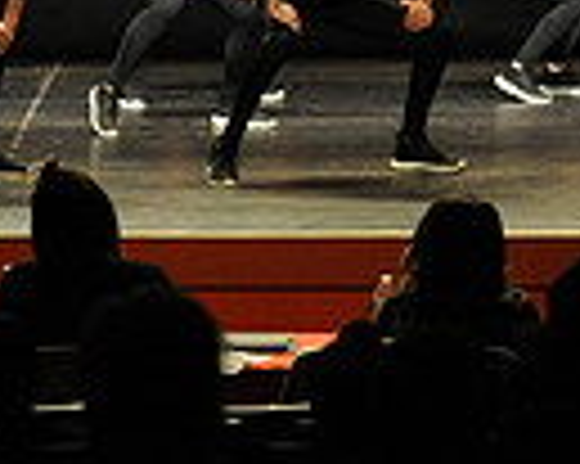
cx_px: 45
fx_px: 5077
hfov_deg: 6.5
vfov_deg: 5.2
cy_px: -90
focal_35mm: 296
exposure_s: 1/400
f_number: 2.8
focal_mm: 70
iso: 2500
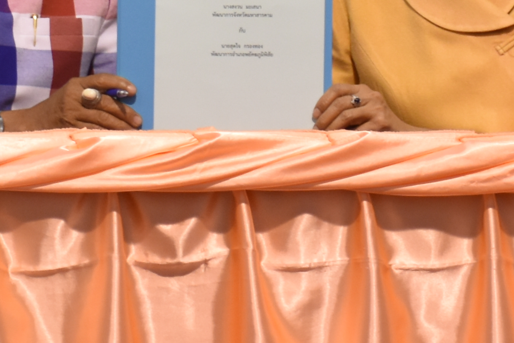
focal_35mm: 281
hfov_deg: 7.3
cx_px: 240
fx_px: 4012
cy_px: -260
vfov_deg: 4.8
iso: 640
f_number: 4.5
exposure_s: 1/60
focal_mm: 42
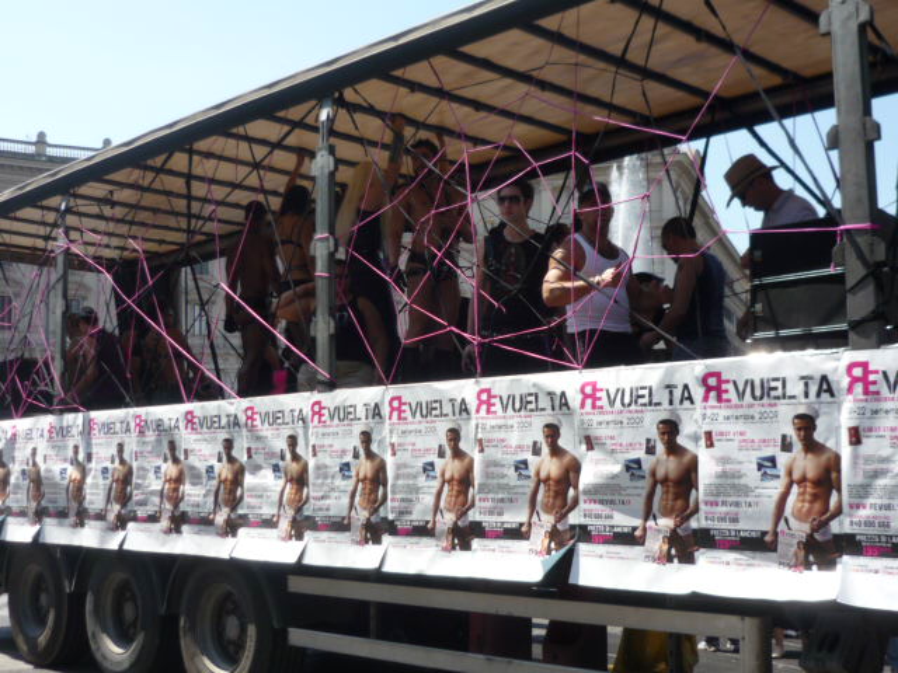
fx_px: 1141
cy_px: 336
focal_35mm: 44
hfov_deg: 42.9
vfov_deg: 32.9
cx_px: 449
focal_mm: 5.5
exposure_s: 1/800
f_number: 2.8
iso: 100
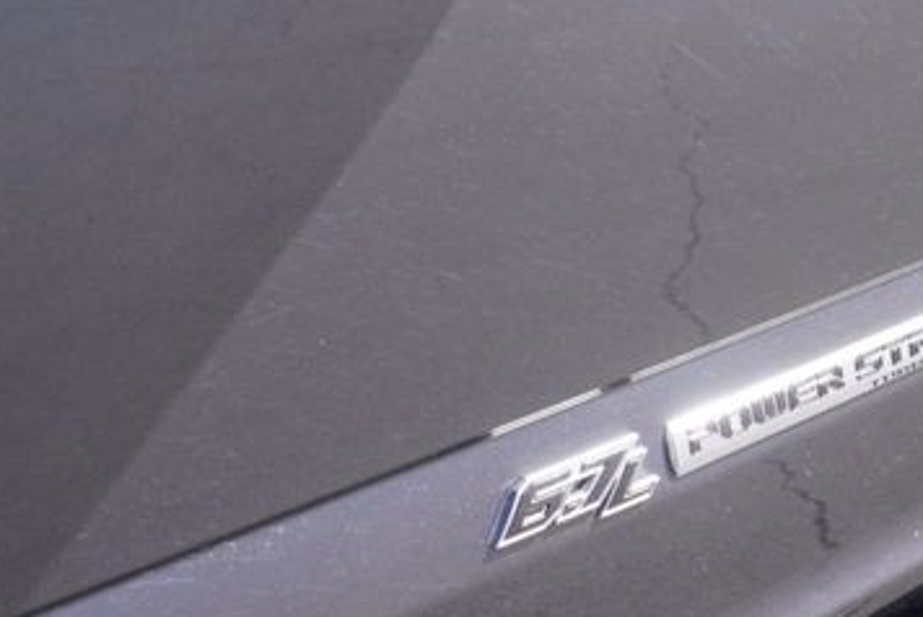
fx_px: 1770
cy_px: 57
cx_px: 918
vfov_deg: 19.4
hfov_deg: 27.6
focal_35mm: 69
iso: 100
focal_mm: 16
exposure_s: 1/100
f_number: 6.3
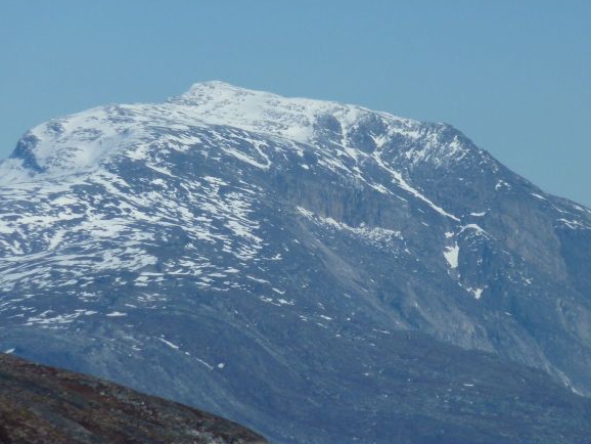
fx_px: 7088
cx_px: 361
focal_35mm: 415
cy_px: 236
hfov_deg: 4.8
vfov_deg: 3.6
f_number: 5.6
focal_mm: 49.2
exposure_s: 1/1000
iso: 80
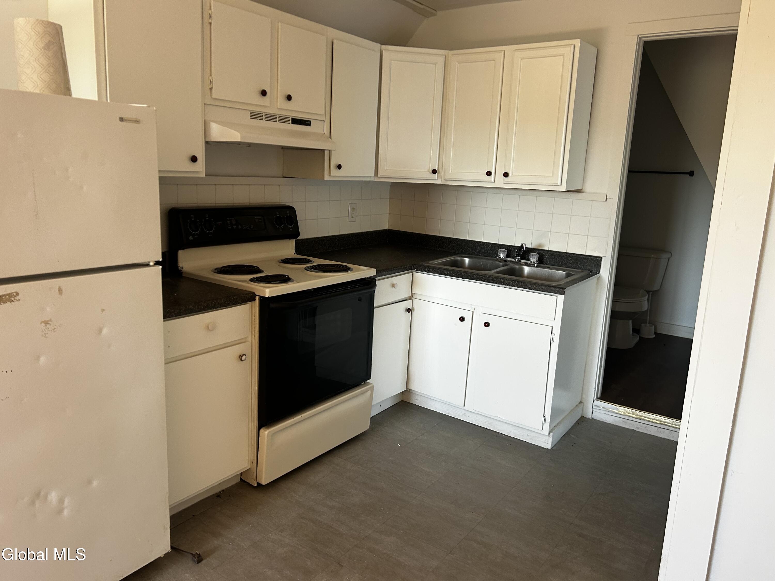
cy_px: 290
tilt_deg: -8.2
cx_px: 388
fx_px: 582
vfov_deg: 53.1
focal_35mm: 26
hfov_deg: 67.3
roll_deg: -2.2
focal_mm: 5.7
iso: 125
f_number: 1.5
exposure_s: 1/121
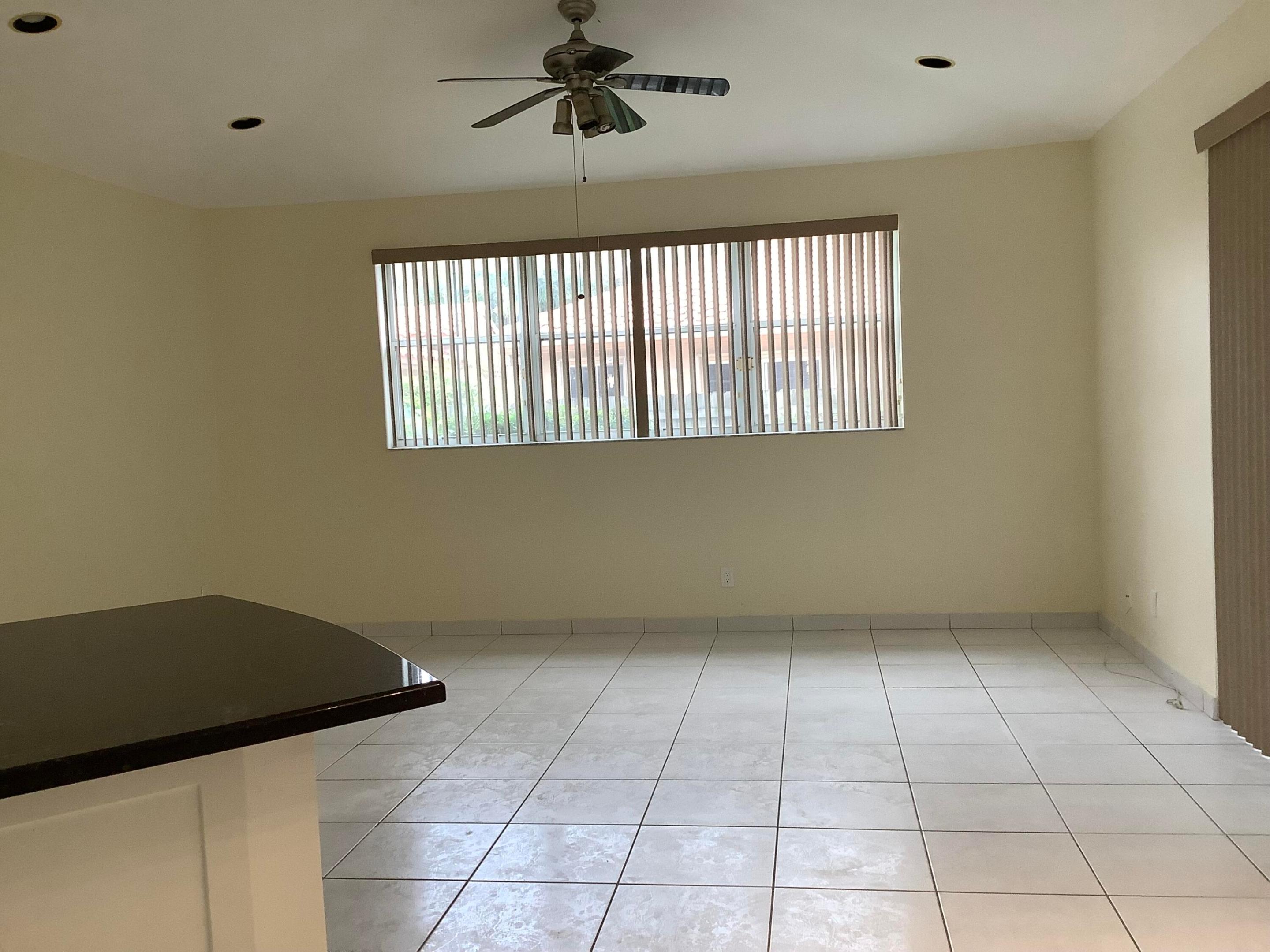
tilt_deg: -3.5
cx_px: 635
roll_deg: +1.4
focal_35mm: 31
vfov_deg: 45.4
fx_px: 1137
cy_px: 476
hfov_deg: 58.4
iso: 100
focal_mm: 3.3
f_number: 2.4
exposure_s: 1/60
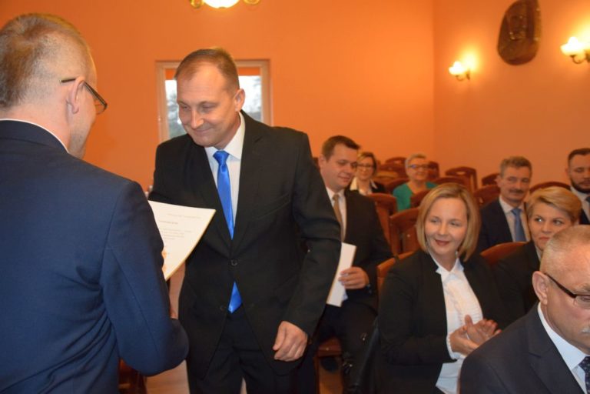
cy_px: 197
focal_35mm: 33
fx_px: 541
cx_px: 295
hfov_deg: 57.2
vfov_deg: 40.0
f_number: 3.8
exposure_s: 1/60
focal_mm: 22
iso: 1600
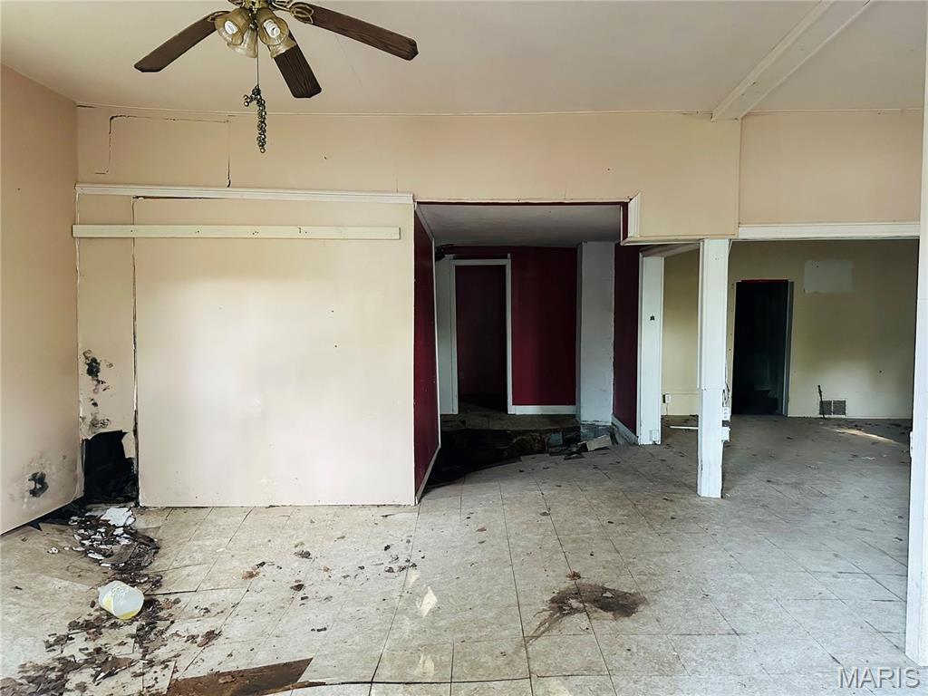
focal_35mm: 24
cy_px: 348
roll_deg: +0.0
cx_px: 464
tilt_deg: -1.8
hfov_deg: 71.6
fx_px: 643
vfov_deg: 56.8
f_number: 1.78
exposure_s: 1/60
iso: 800
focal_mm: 6.86
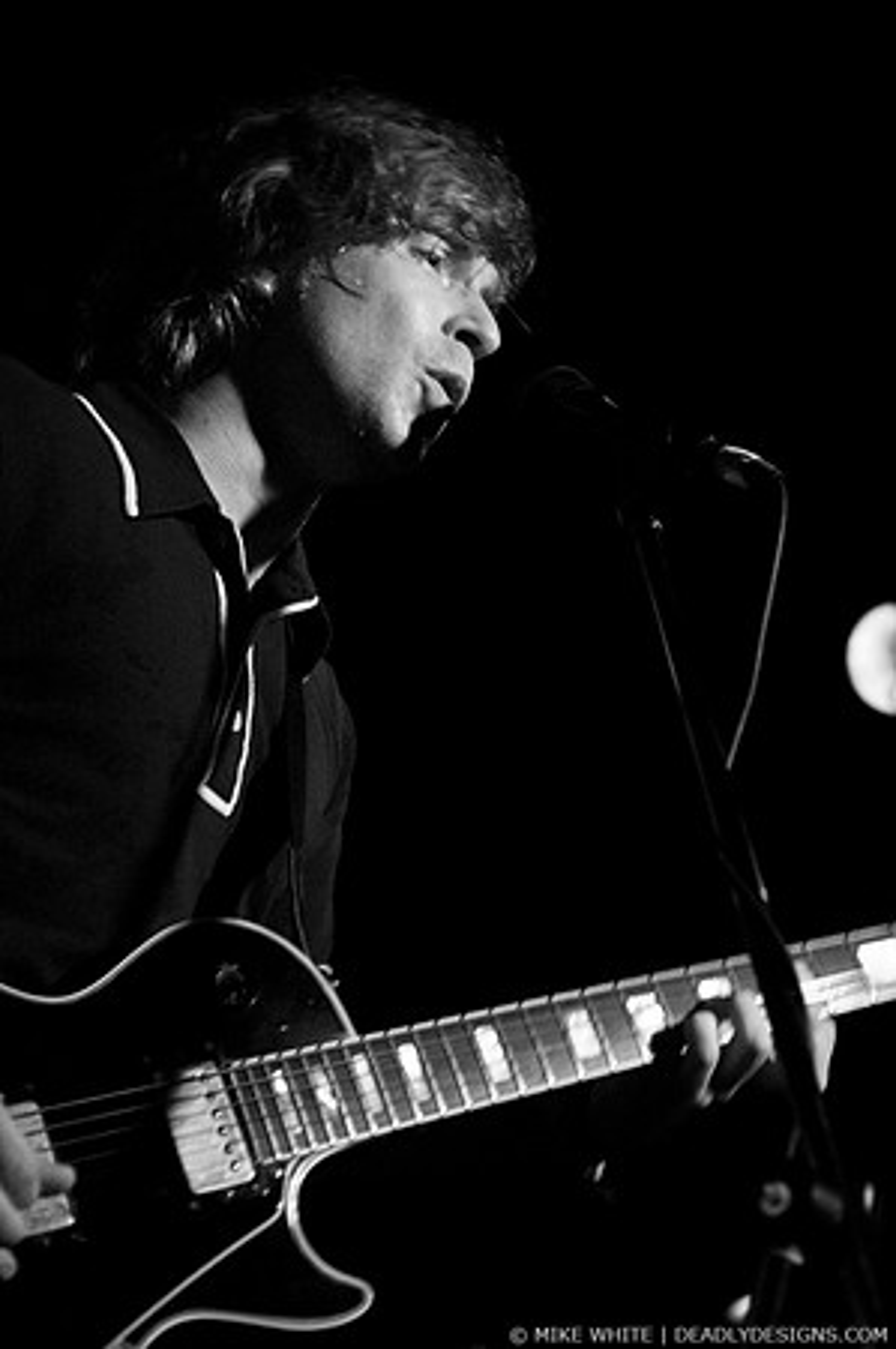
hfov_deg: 17.5
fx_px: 2919
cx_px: 448
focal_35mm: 78
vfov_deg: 26.0
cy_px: 674
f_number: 2.8
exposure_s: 1/60
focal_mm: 52
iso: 800
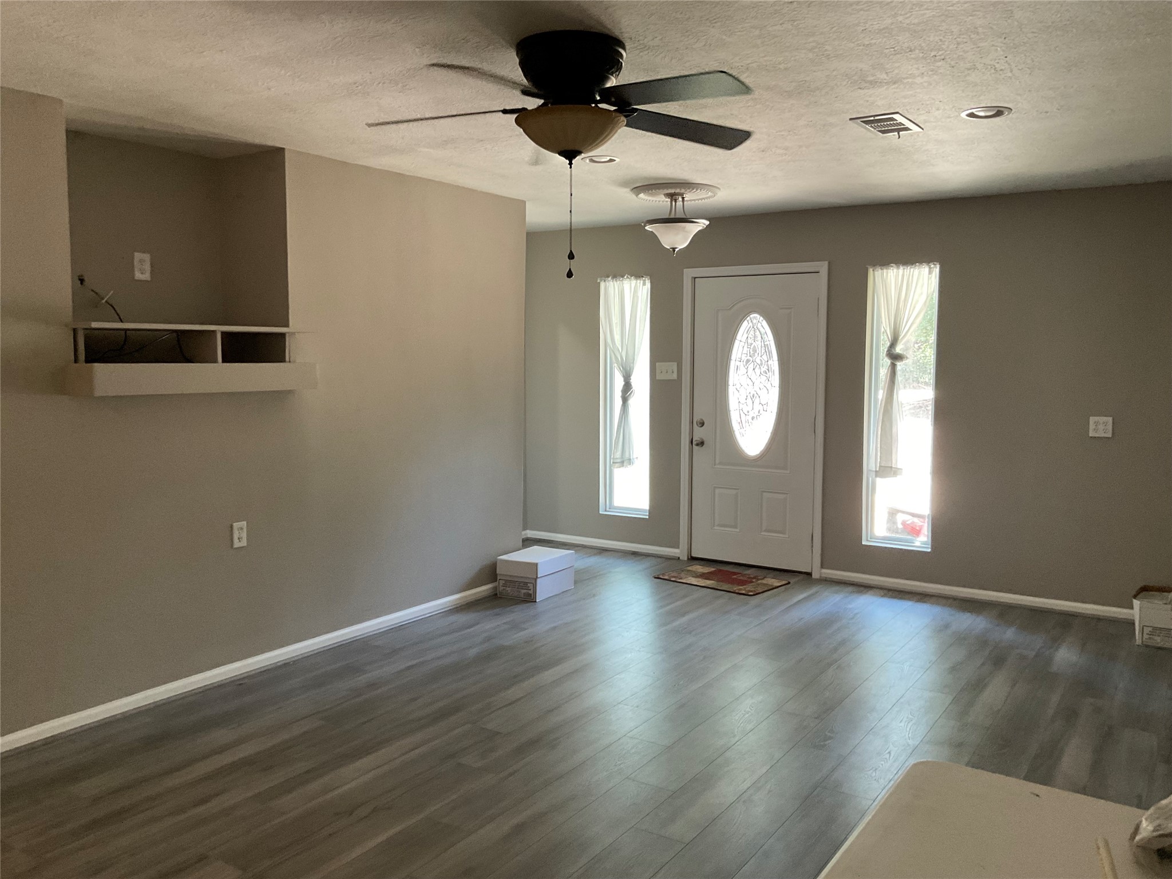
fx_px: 982
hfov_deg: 61.7
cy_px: 440
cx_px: 586
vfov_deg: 48.2
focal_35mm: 29
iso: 160
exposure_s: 1/60
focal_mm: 3
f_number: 1.8
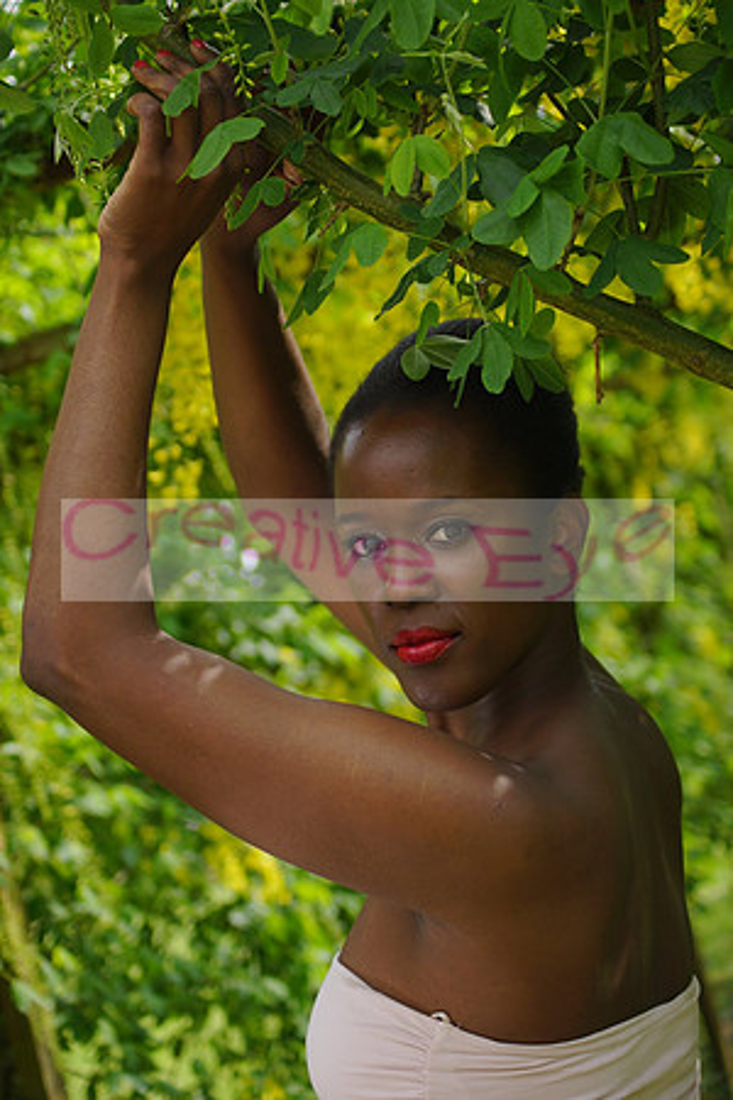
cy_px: 550
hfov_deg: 16.6
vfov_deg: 24.6
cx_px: 366
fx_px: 2519
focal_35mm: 82
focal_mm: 55
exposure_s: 1/640
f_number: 4
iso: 125
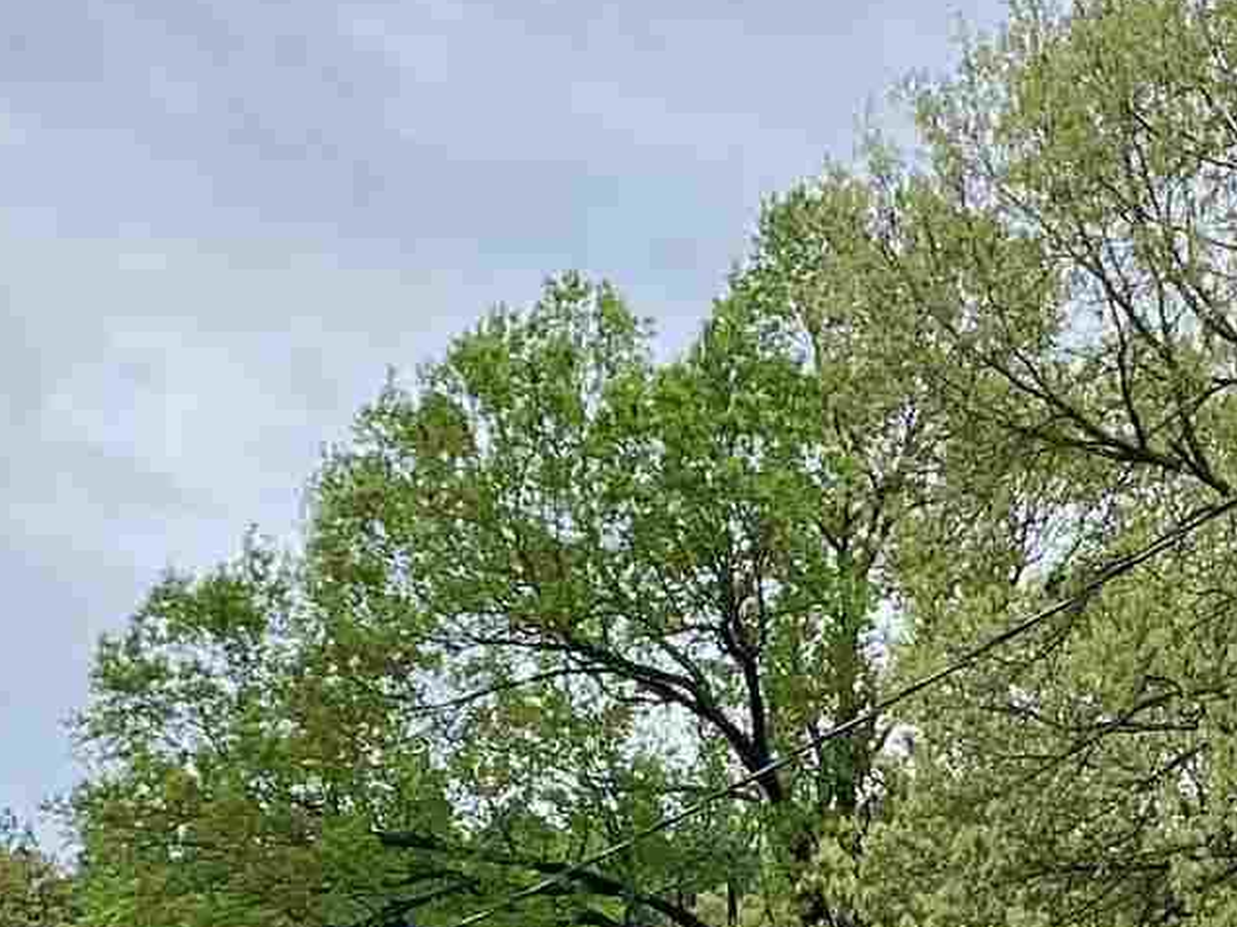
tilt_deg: +7.6
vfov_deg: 11.2
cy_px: 1518
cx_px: 1383
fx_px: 4501
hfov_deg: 15.2
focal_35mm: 126
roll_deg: +0.0
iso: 32
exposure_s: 1/871
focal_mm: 4.25
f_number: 1.8
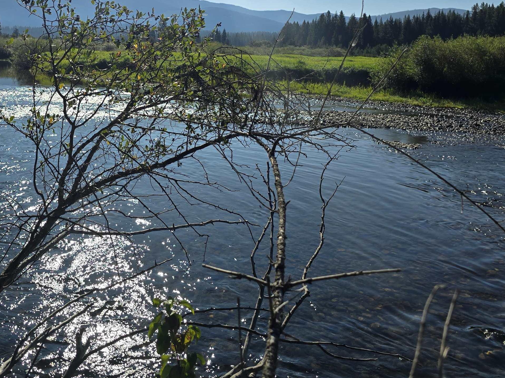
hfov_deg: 49.4
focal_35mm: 37
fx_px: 540
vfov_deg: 37.5
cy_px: 83
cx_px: 173
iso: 12
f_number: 1.7
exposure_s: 1/1584
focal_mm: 6.3
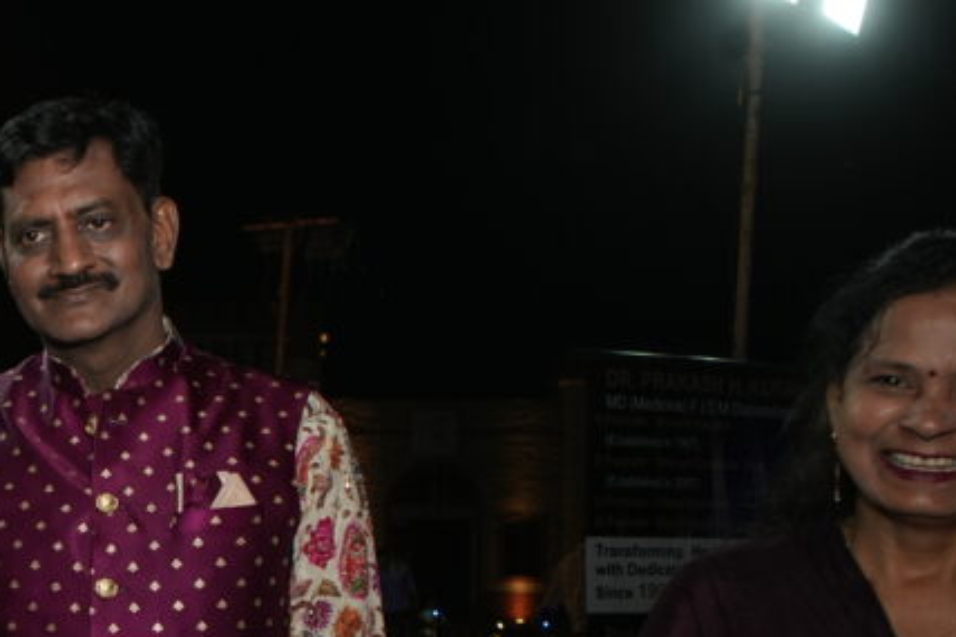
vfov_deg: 20.1
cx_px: -49
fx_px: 1778
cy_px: 511
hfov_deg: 27.9
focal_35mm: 67
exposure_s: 1/200
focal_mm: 28
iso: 800
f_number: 5.6
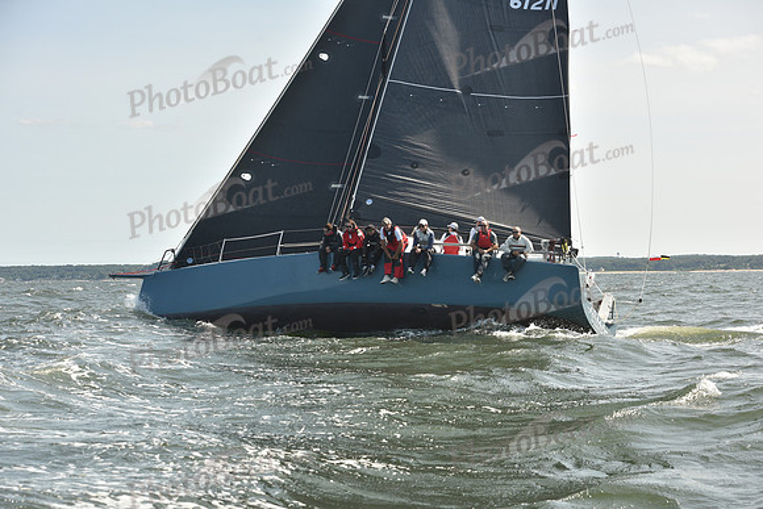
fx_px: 1484
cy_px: 254
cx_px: 382
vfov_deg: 19.5
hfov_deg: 28.8
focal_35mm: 70
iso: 250
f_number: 6.3
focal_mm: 70
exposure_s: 1/800
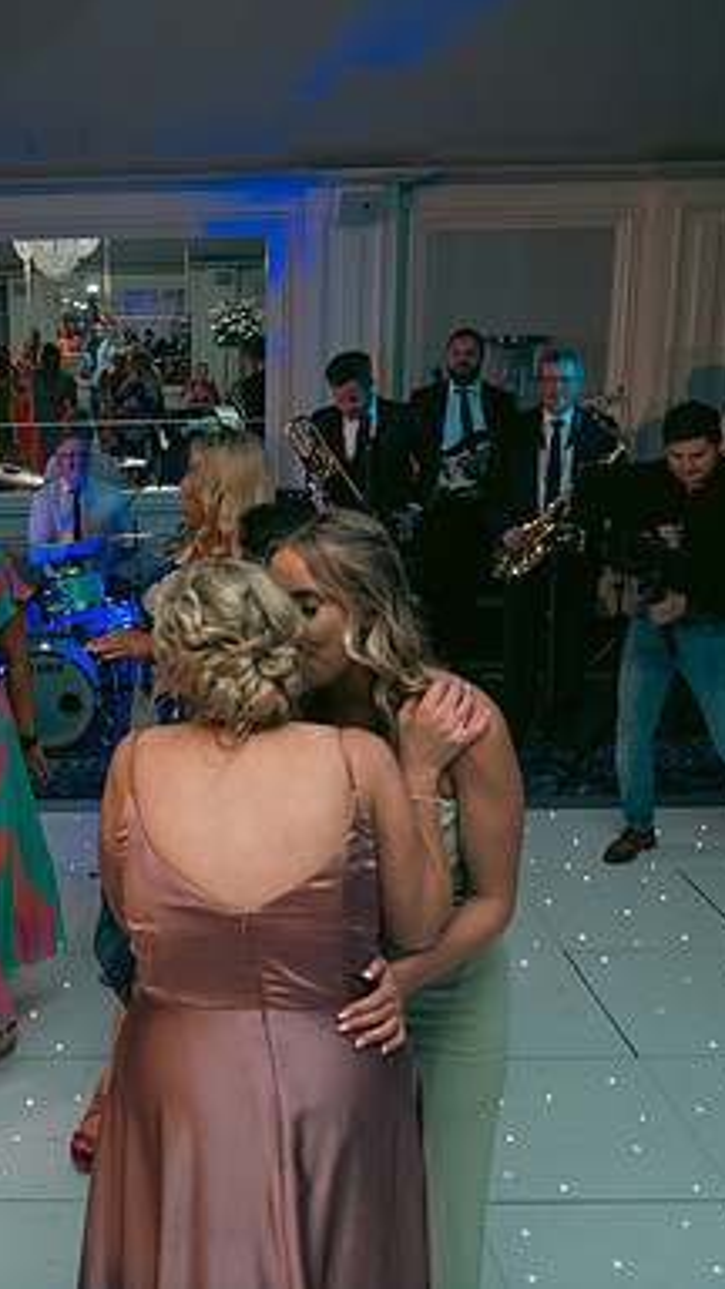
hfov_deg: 29.7
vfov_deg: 52.8
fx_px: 1299
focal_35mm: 38
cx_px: 54
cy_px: 643
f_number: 3.5
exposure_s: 1/160
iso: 640
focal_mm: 24
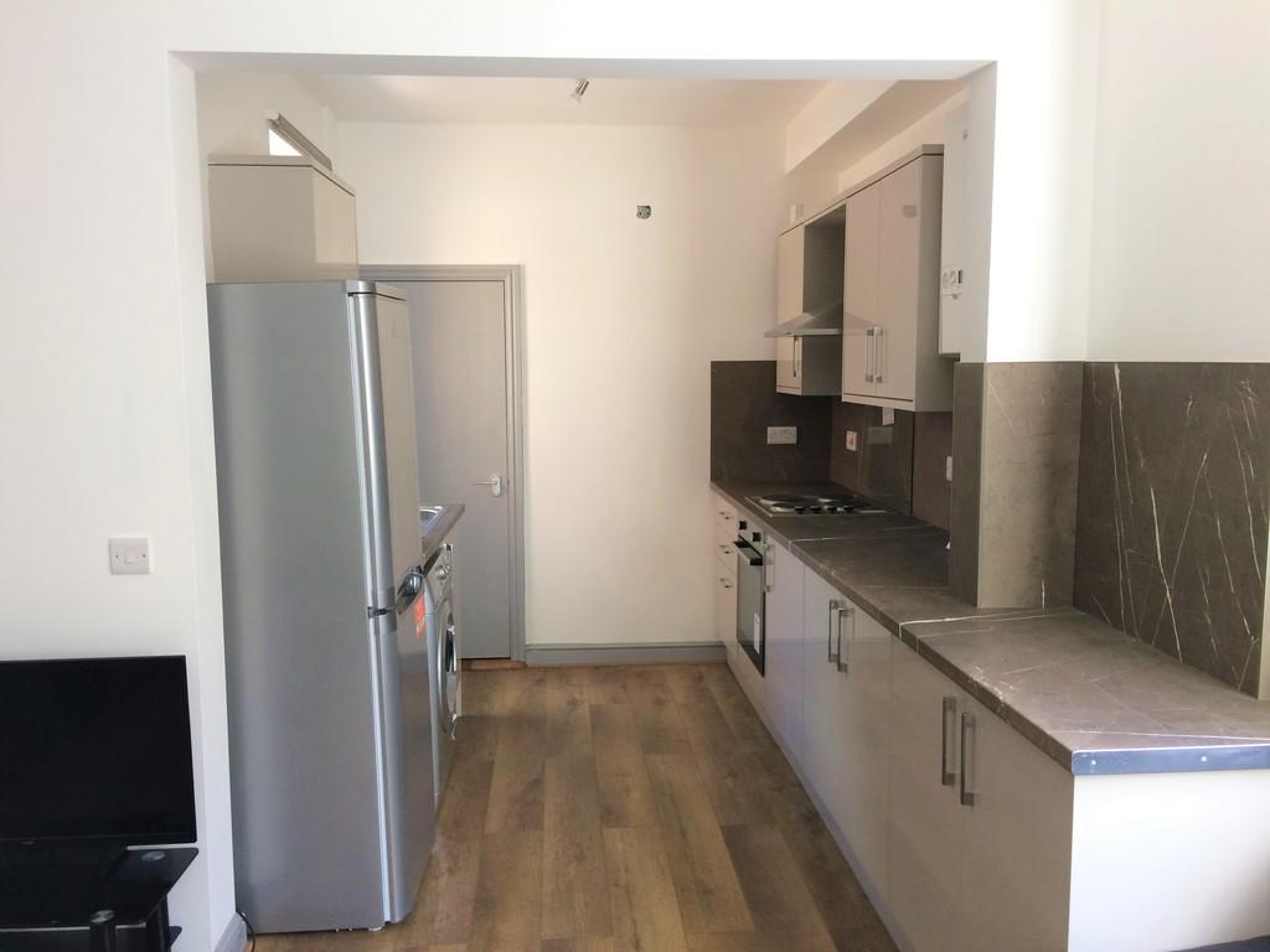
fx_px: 1064
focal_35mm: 29
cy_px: 476
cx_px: 635
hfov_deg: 61.7
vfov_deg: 48.2
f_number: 2.2
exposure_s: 1/33
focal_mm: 4.15
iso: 40
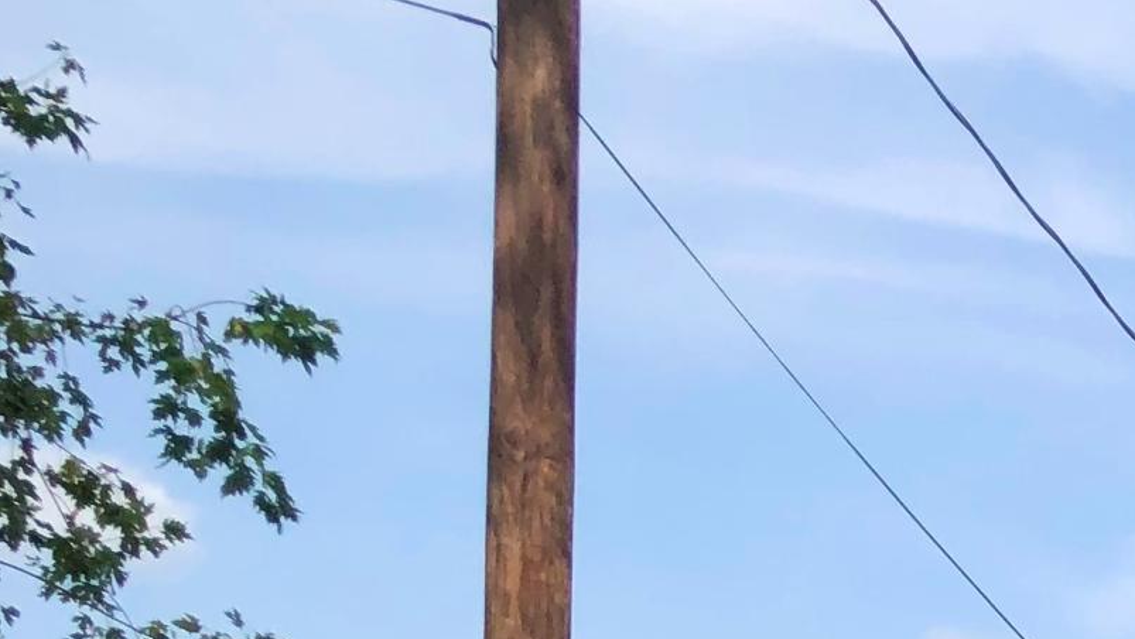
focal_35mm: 114
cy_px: 1204
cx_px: 1960
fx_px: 3431
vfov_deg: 10.0
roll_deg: -0.7
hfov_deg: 16.2
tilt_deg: +2.0
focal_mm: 3.99
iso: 20
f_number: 1.8
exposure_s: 1/2183
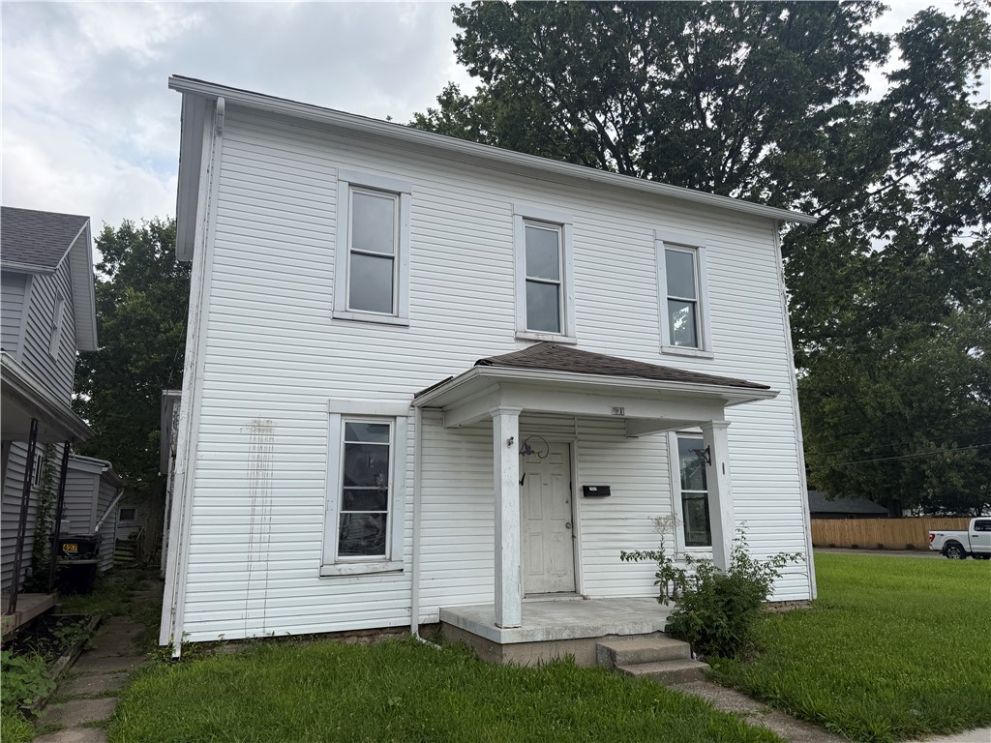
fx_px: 687
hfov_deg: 71.6
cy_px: 372
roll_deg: +0.8
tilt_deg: +12.4
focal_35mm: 24
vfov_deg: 56.8
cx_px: 496
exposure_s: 1/4405
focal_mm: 6.76
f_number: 1.78
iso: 80
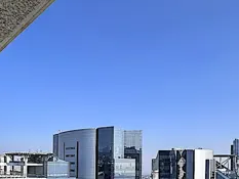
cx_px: 29
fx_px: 249
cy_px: 164
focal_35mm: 36
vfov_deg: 37.0
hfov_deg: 46.8
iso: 50
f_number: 2.2
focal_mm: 2.22
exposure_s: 1/2882
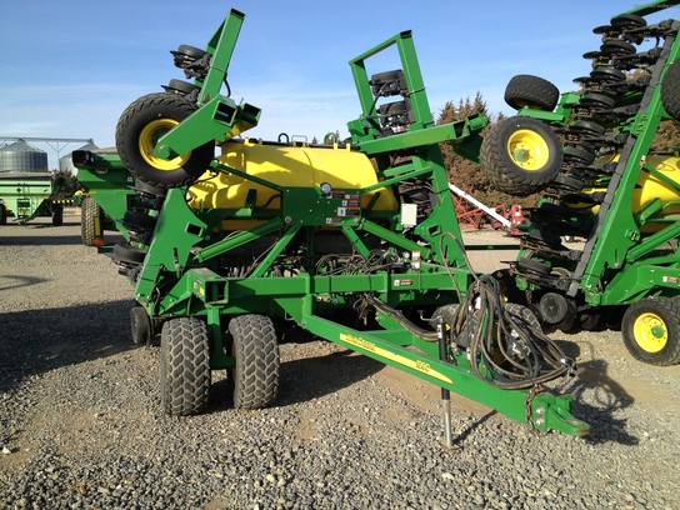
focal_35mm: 35
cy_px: 255
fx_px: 688
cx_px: 340
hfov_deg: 52.6
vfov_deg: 40.7
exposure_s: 1/1175
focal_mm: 4.28
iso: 50
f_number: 2.4
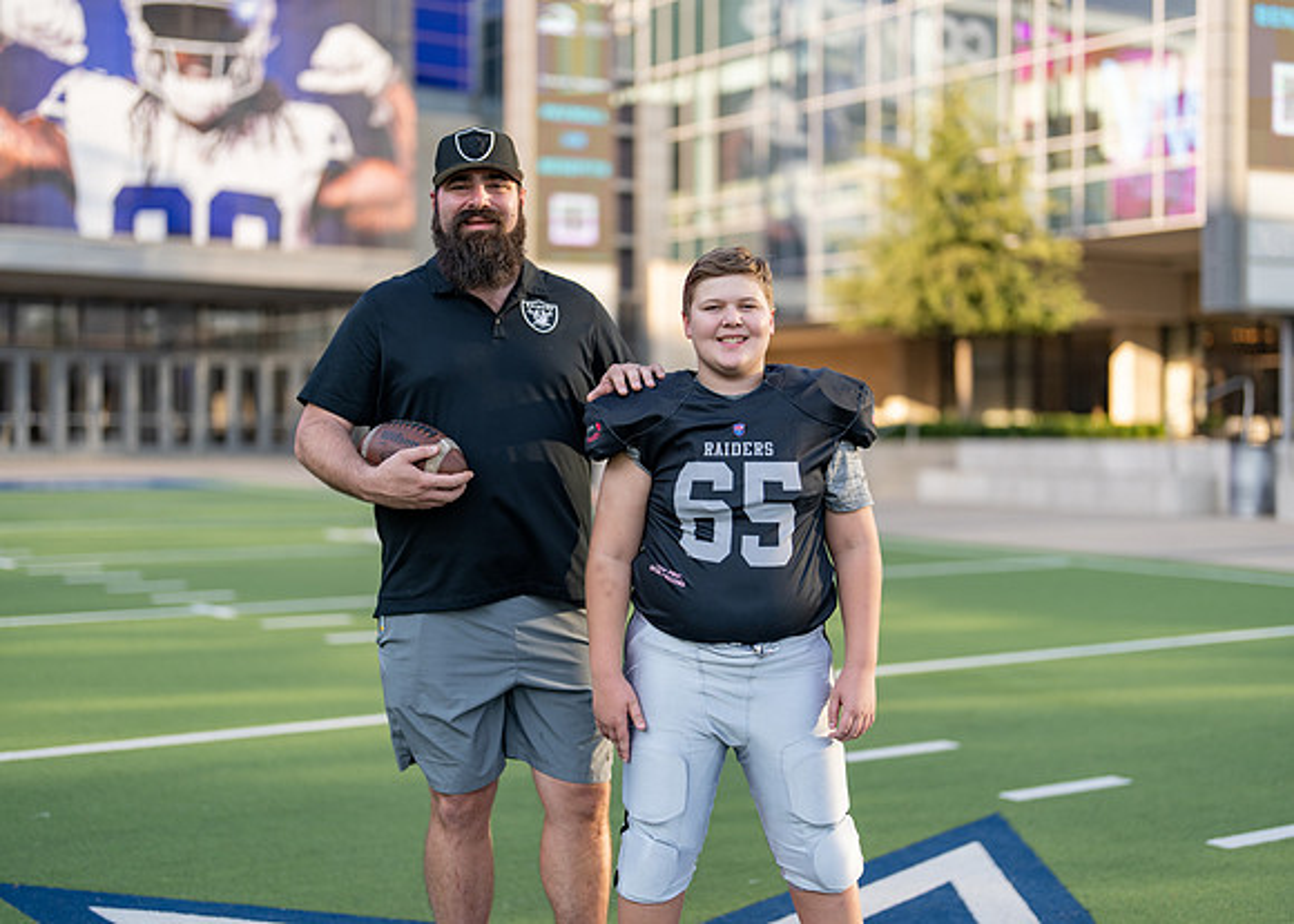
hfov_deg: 37.1
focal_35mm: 52
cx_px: 677
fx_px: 1925
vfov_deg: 27.0
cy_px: 462
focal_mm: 50
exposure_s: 1/2500
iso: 100
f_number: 1.2
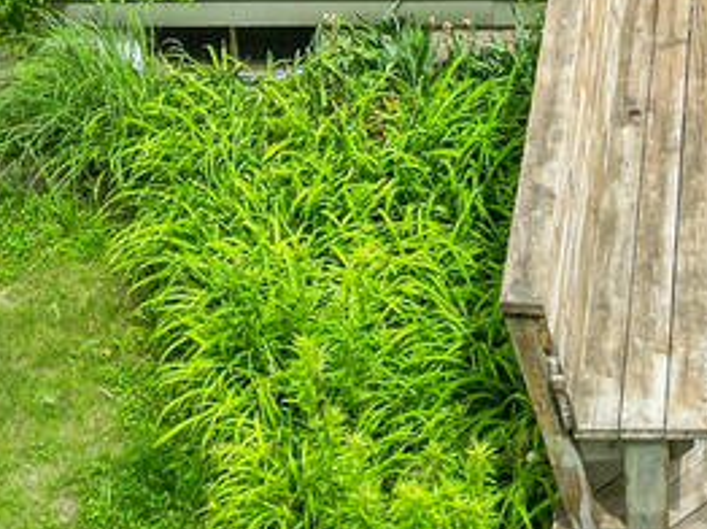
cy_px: -416
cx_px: 747
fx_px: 2245
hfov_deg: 17.4
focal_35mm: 110
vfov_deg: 12.3
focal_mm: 6.72
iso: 100
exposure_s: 1/15
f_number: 1.7
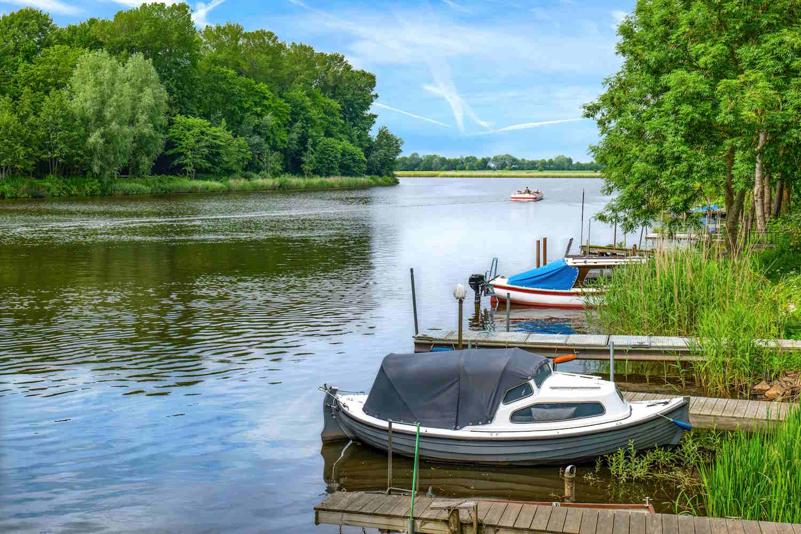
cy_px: 267
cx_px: 400
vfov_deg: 27.0
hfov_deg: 39.6
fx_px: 1112
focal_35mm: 50
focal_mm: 50
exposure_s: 1/320
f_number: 10
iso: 200
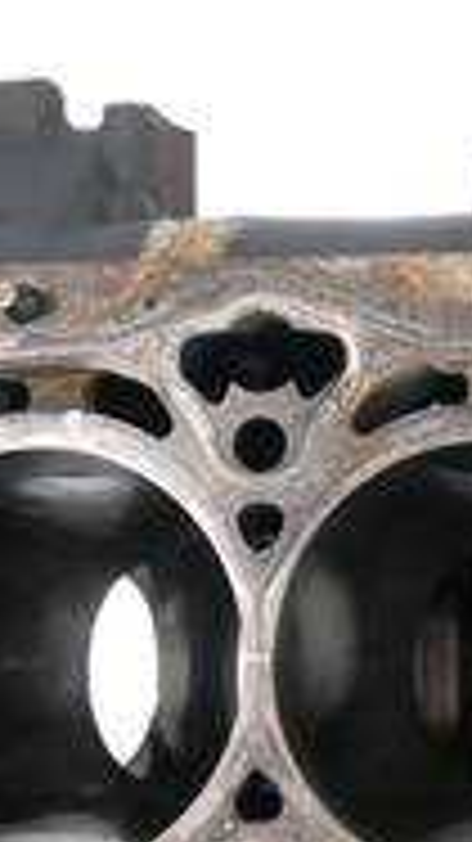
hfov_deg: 16.3
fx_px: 1493
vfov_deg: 31.1
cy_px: 585
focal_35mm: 67
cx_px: 715
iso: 1250
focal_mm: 12
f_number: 3.5
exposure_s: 1/60
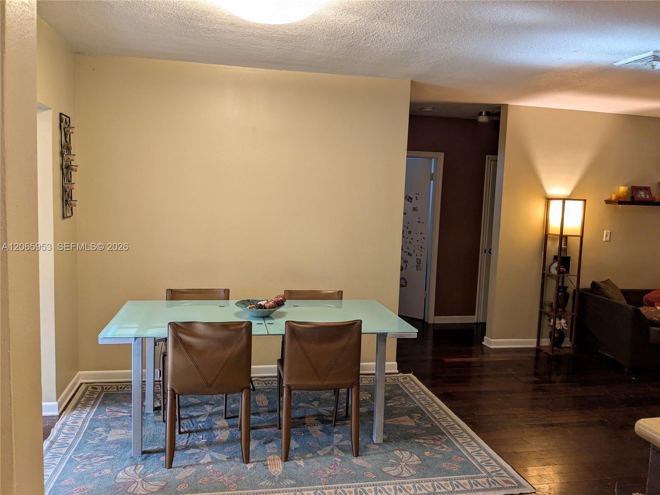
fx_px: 515
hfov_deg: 65.3
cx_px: 330
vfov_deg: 51.4
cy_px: 248
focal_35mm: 27
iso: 44
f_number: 1.73
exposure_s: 1/24
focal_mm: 4.38
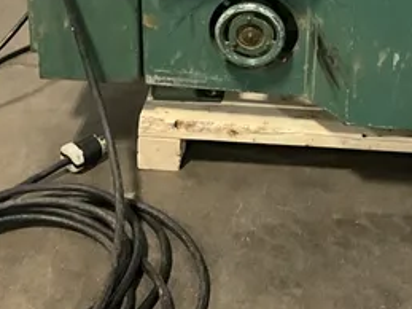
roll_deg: -3.9
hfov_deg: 23.0
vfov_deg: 17.1
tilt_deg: -25.1
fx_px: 999
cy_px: -18
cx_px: 331
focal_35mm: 84
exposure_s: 1/40
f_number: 1.8
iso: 320
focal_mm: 3
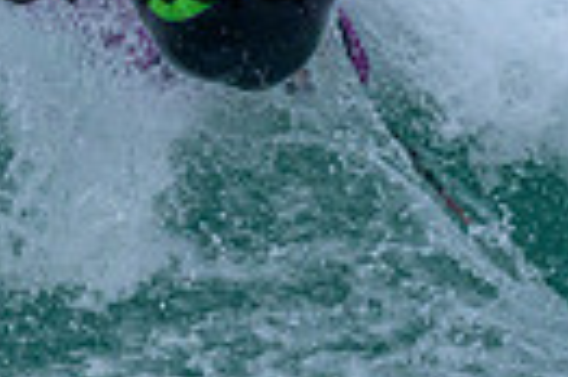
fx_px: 55783
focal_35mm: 3540
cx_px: -152
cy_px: -98
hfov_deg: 0.6
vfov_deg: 0.4
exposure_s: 1/1600
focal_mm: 800
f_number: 6.3
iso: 2000
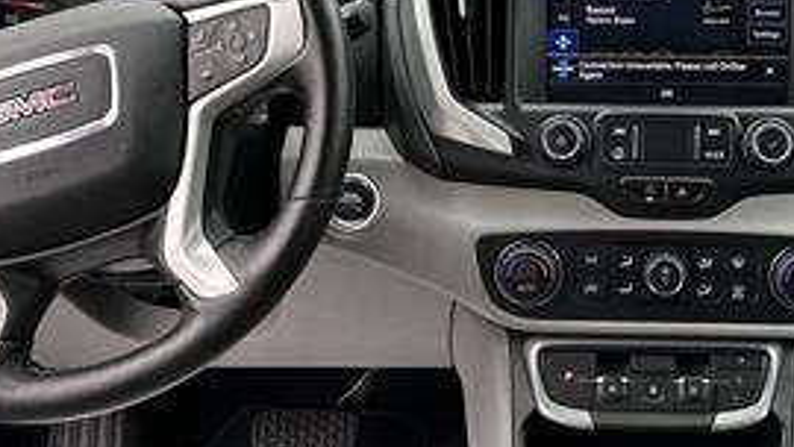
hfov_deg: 33.0
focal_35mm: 62
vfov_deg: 19.2
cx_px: 623
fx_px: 1306
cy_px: 82
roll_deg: +0.0
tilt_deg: -18.5
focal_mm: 6.86
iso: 80
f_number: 1.78
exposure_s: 1/163
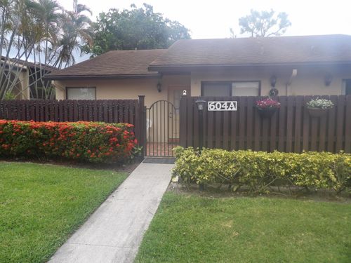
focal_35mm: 24
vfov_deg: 56.8
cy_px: 132
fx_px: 243
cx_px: 176
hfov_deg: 71.6
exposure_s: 1/428
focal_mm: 4.3
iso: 100
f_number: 3.2
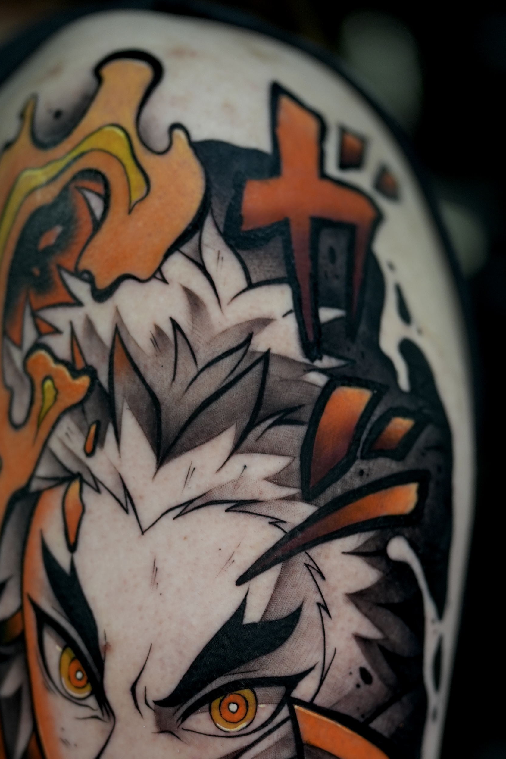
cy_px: 677
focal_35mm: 64
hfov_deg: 21.2
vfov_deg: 30.1
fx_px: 1349
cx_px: 185
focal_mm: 35
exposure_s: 1/100
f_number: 1.4
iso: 400
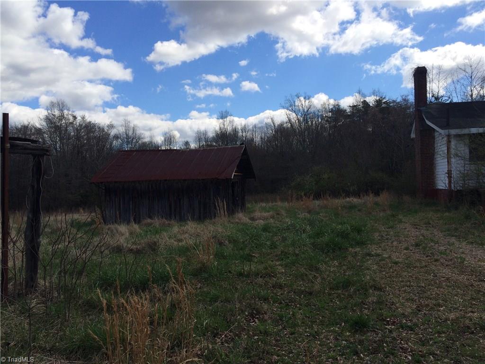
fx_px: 406
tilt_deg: -2.5
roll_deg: +3.1
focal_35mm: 29
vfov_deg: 48.2
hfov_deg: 61.7
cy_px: 182
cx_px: 242
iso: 32
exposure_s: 1/2415
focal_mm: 4.15
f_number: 2.2
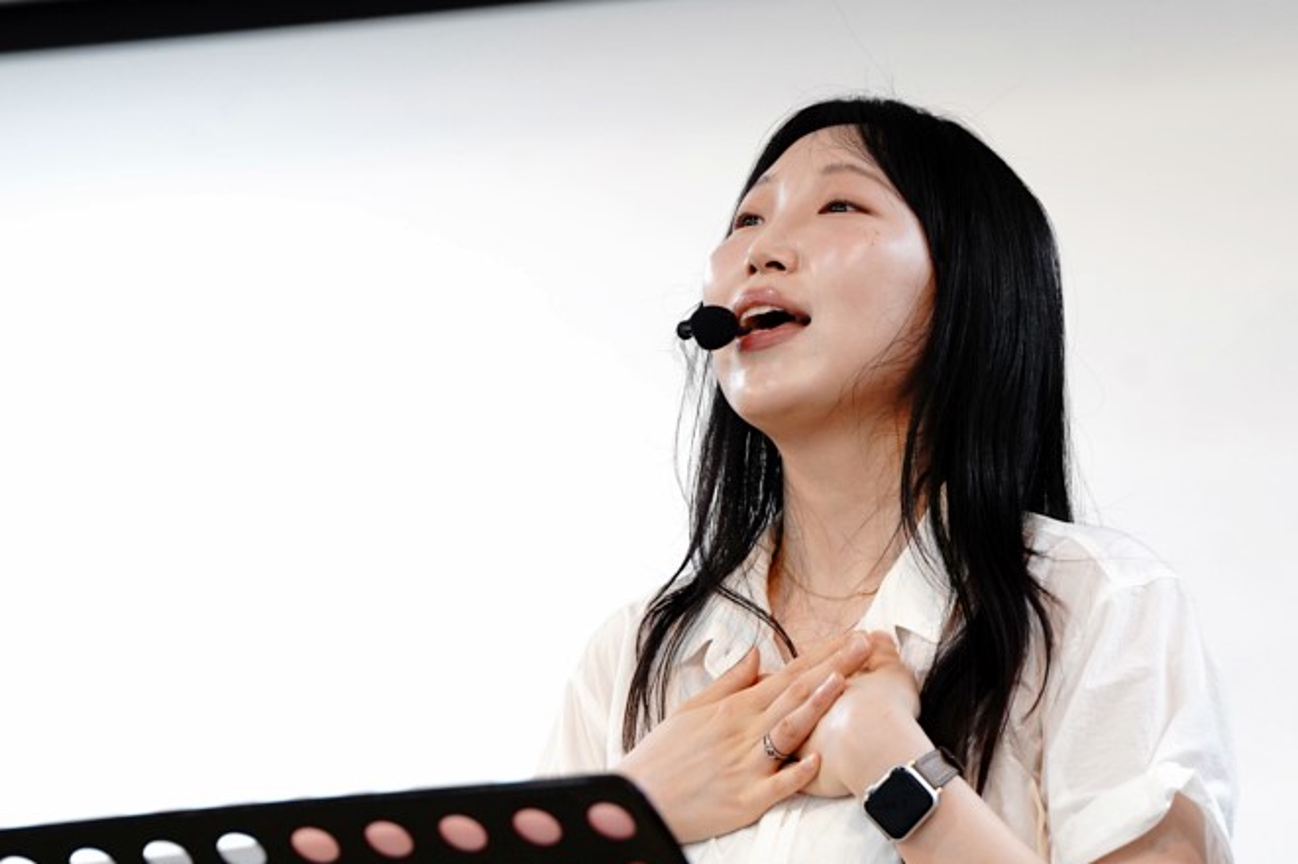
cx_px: 770
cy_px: 426
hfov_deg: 8.2
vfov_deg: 5.4
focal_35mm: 252
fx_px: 9081
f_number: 4.5
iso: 2000
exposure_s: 1/160
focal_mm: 185
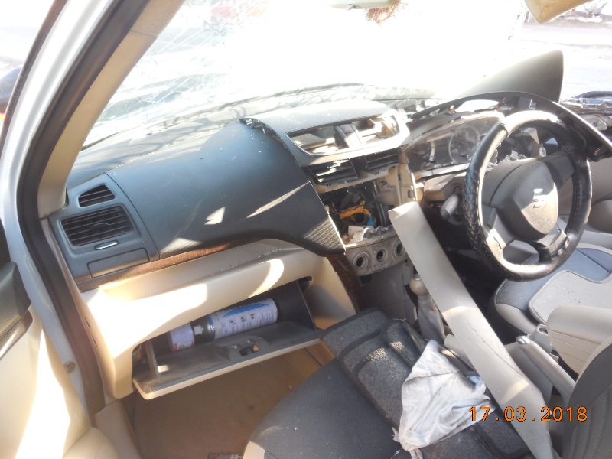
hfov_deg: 69.4
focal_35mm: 25
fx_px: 442
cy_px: 230
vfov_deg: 54.9
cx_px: 306
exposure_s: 1/40
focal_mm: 4.5
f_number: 3.1
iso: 125
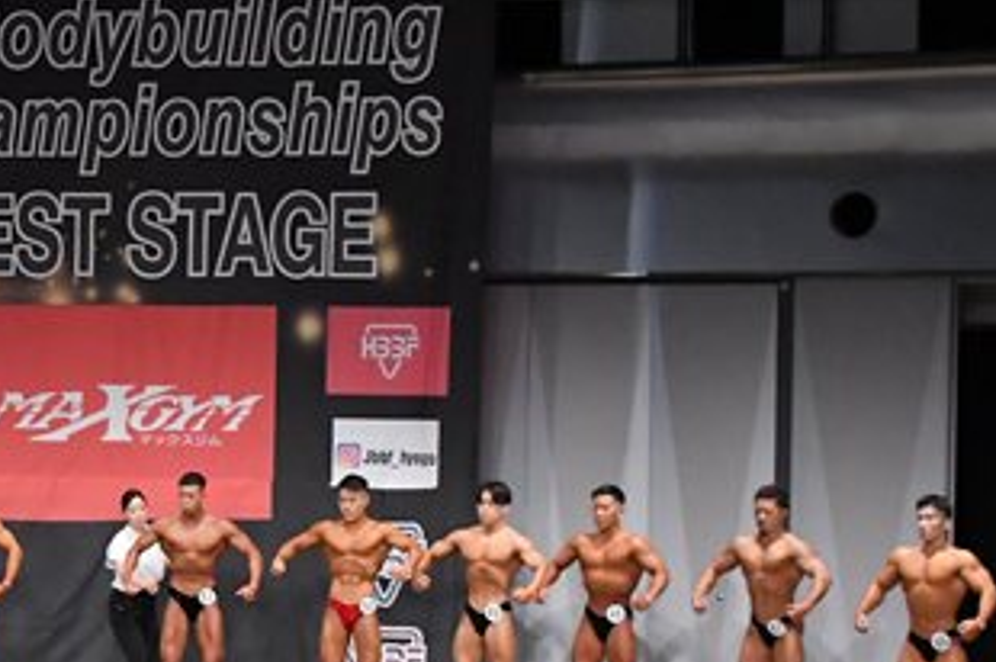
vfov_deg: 13.0
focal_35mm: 105
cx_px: -8
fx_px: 2902
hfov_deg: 18.9
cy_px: 514
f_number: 5.6
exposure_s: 1/400
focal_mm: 28
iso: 6400
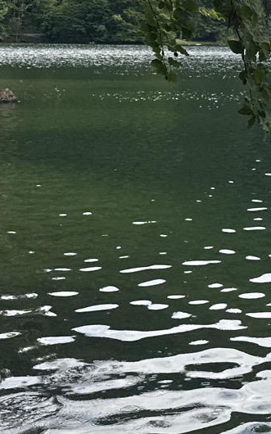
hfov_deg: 11.6
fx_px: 1135
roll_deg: -0.9
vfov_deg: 21.4
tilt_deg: -1.7
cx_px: 620
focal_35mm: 96
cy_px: 94
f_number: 1.78
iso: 80
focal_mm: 6.86
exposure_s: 1/1880
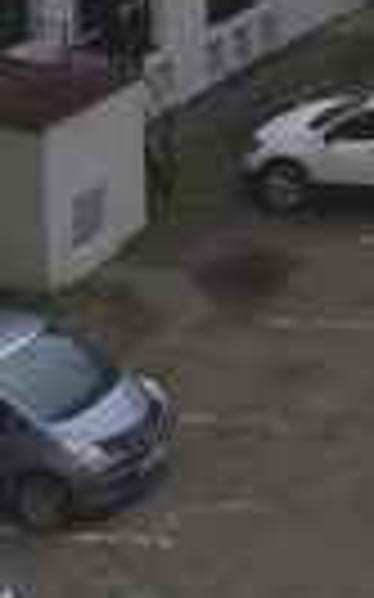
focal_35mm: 145
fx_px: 2367
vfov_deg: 12.9
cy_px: -526
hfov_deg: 7.9
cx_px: 1099
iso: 50
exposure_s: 1/1139
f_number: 1.65
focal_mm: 6.19
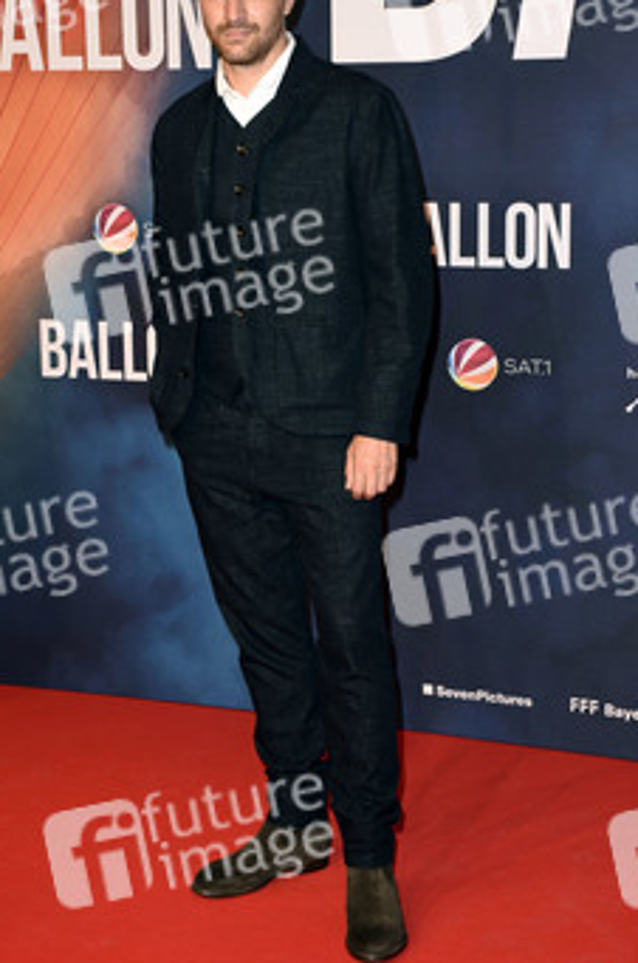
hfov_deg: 18.3
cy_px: 418
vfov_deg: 27.4
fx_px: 1975
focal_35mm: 74
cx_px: 271
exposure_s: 1/100
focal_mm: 42
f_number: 6.3
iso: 320
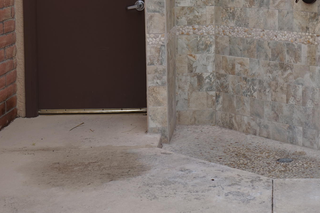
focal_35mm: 82
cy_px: -7
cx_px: 273
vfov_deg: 16.3
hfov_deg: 24.2
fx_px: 729
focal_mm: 37
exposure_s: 1/200
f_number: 5.6
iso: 100
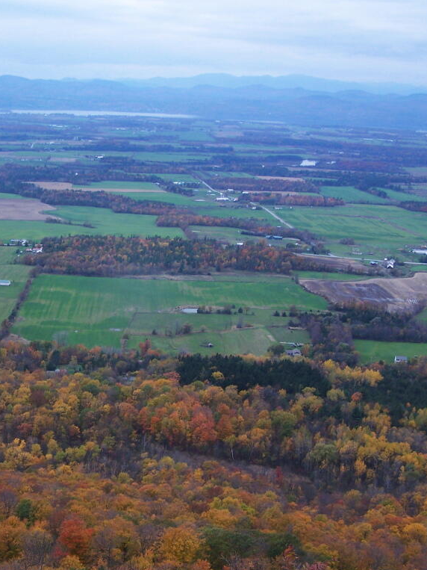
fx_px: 839
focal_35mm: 51
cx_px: 152
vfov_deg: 37.5
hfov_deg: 28.4
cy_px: 286
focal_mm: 6.3
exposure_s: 1/500
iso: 80
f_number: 2.8
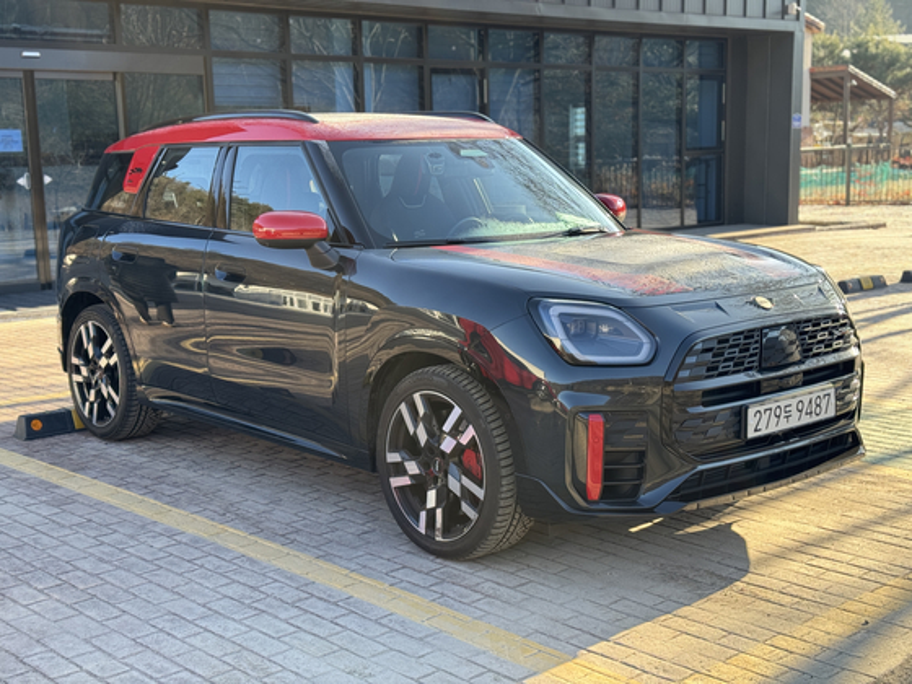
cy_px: 342
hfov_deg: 39.7
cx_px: 456
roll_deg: +2.1
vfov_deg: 30.3
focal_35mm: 48
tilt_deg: -8.4
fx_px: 1265
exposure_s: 1/439
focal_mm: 6.76
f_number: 1.78
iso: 64
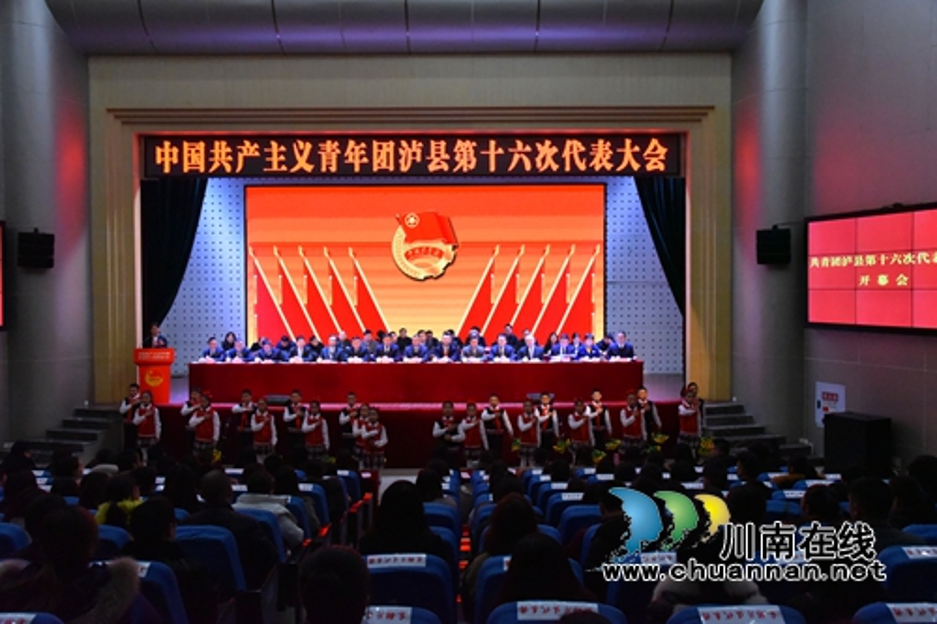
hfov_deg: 61.9
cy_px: 312
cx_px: 468
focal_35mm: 30
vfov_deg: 43.6
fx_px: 781
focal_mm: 30
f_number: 8
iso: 12800
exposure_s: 1/250
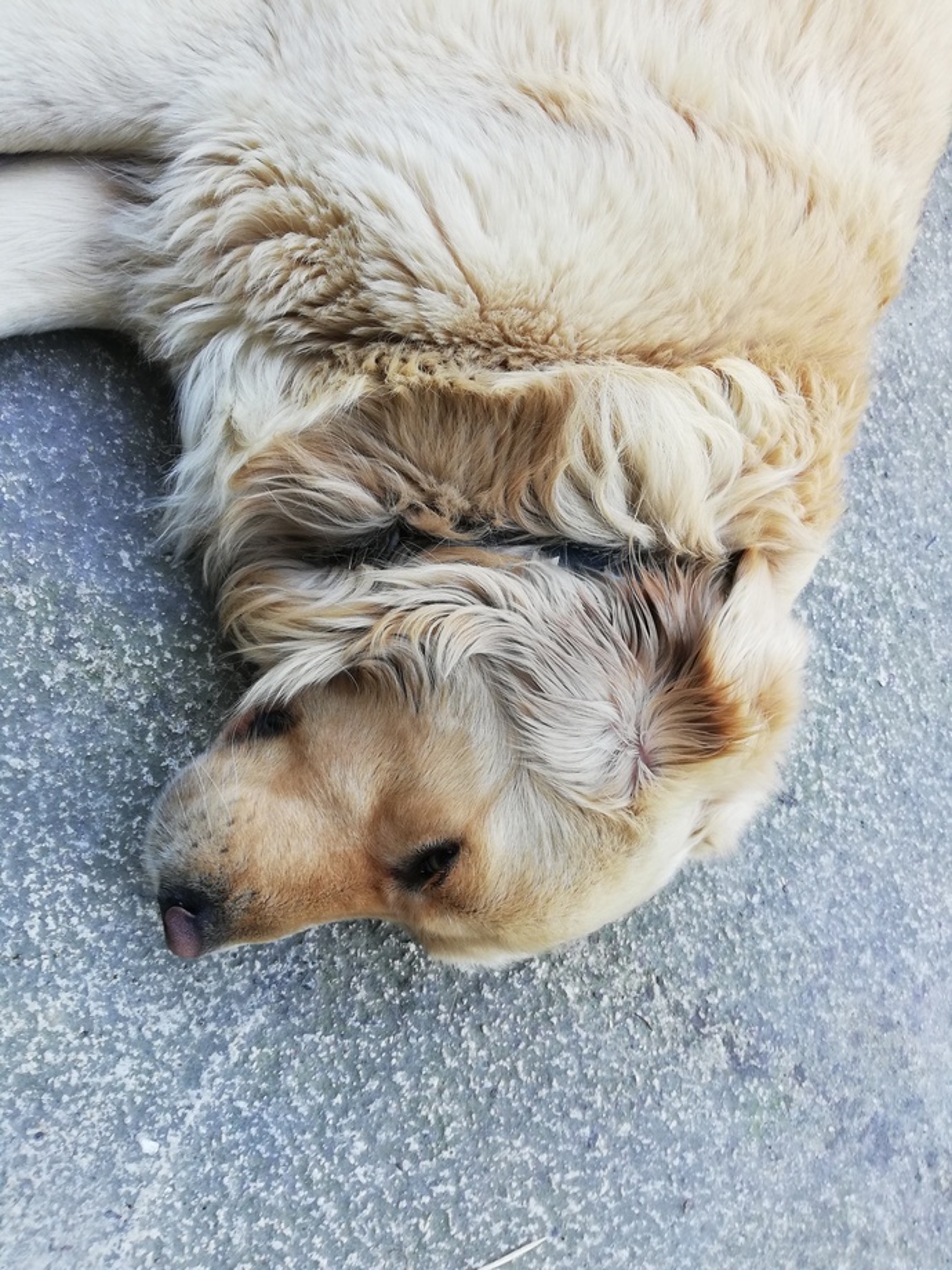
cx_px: 476
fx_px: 953
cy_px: 635
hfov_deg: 53.1
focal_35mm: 26
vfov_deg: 67.3
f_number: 2.2
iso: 80
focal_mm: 3.81
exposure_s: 1/50
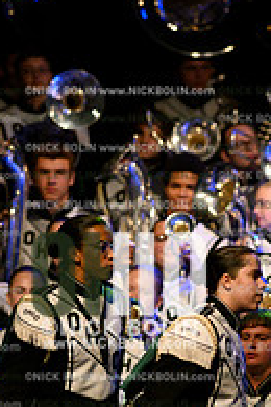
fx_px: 7836
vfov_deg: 3.0
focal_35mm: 694
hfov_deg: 2.0
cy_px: 290
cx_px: 119
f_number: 4
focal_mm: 300
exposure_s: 1/500
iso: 6400
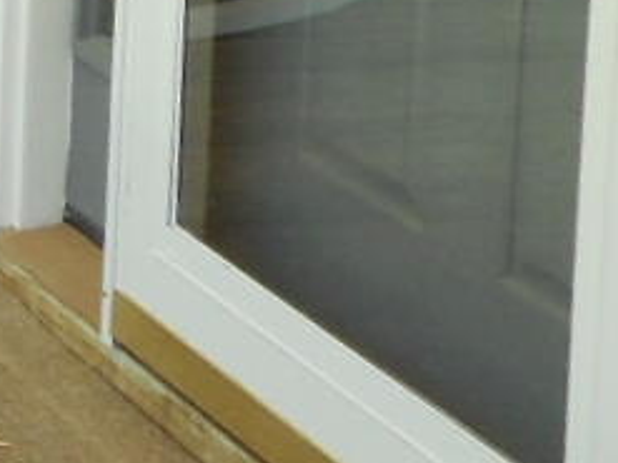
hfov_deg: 10.2
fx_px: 2891
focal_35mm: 162
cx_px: -998
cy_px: -398
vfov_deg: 8.7
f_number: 3.7
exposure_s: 1/30
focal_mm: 4.5
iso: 80
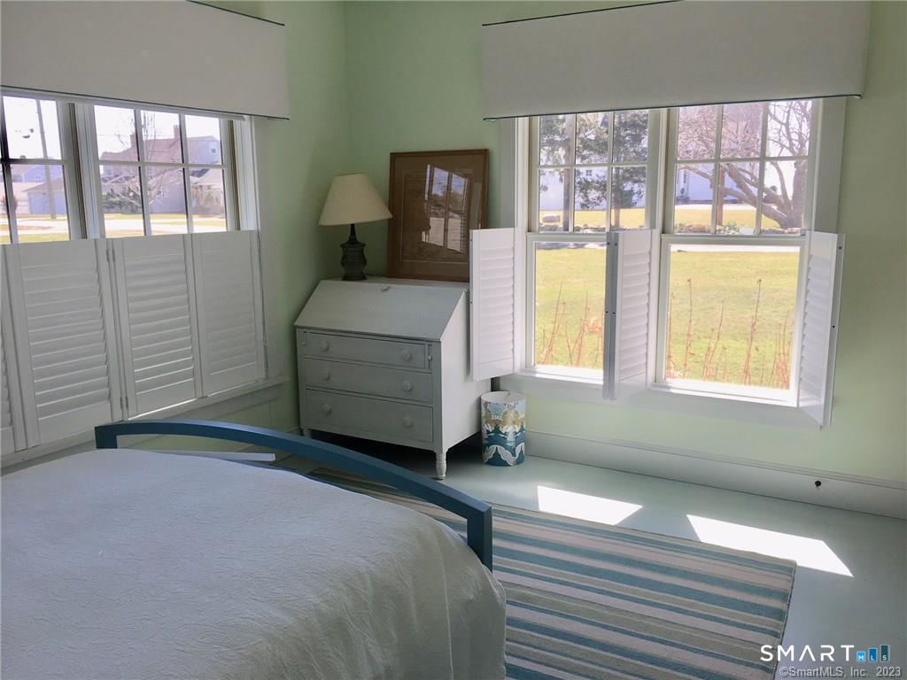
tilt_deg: -9.6
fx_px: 760
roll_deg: +1.3
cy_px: 340
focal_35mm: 29
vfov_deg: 48.2
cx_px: 454
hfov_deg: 61.7
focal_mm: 4.15
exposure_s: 1/172
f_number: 2.2
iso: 25
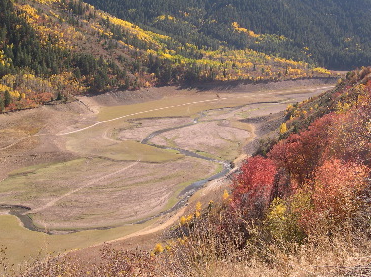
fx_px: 492
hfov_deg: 41.3
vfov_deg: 31.4
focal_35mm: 46
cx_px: 189
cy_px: 121
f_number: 7.6
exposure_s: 1/90.9
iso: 100
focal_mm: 8
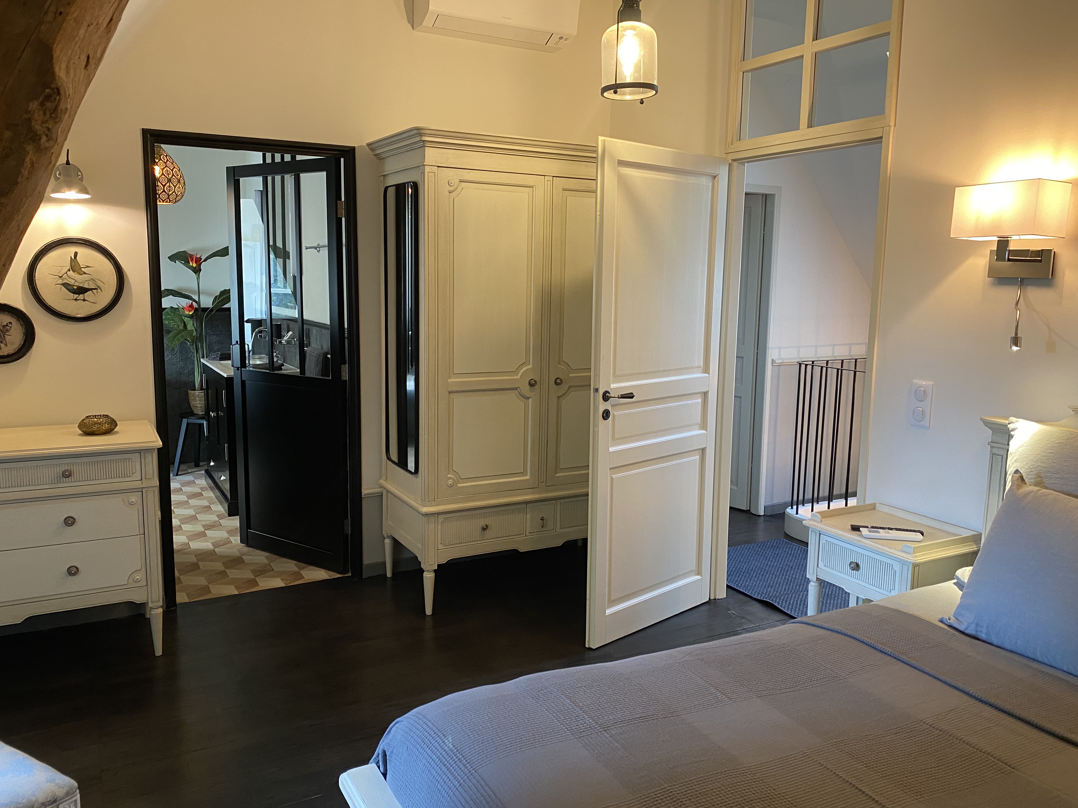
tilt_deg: -7.3
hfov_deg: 65.3
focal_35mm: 27
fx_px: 841
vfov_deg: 51.4
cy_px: 406
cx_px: 536
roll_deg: -2.0
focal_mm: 4.25
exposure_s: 1/50
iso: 200
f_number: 1.8
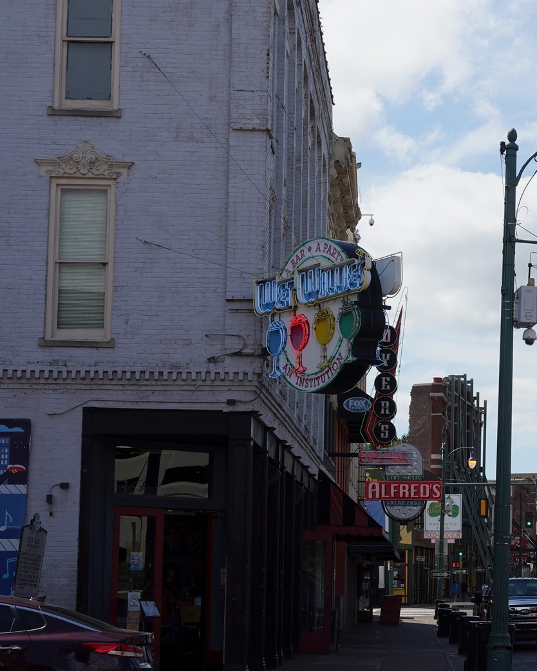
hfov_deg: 20.3
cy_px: 378
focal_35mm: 72
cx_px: 581
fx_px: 1431
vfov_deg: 26.4
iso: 100
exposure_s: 1/100
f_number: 16
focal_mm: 40
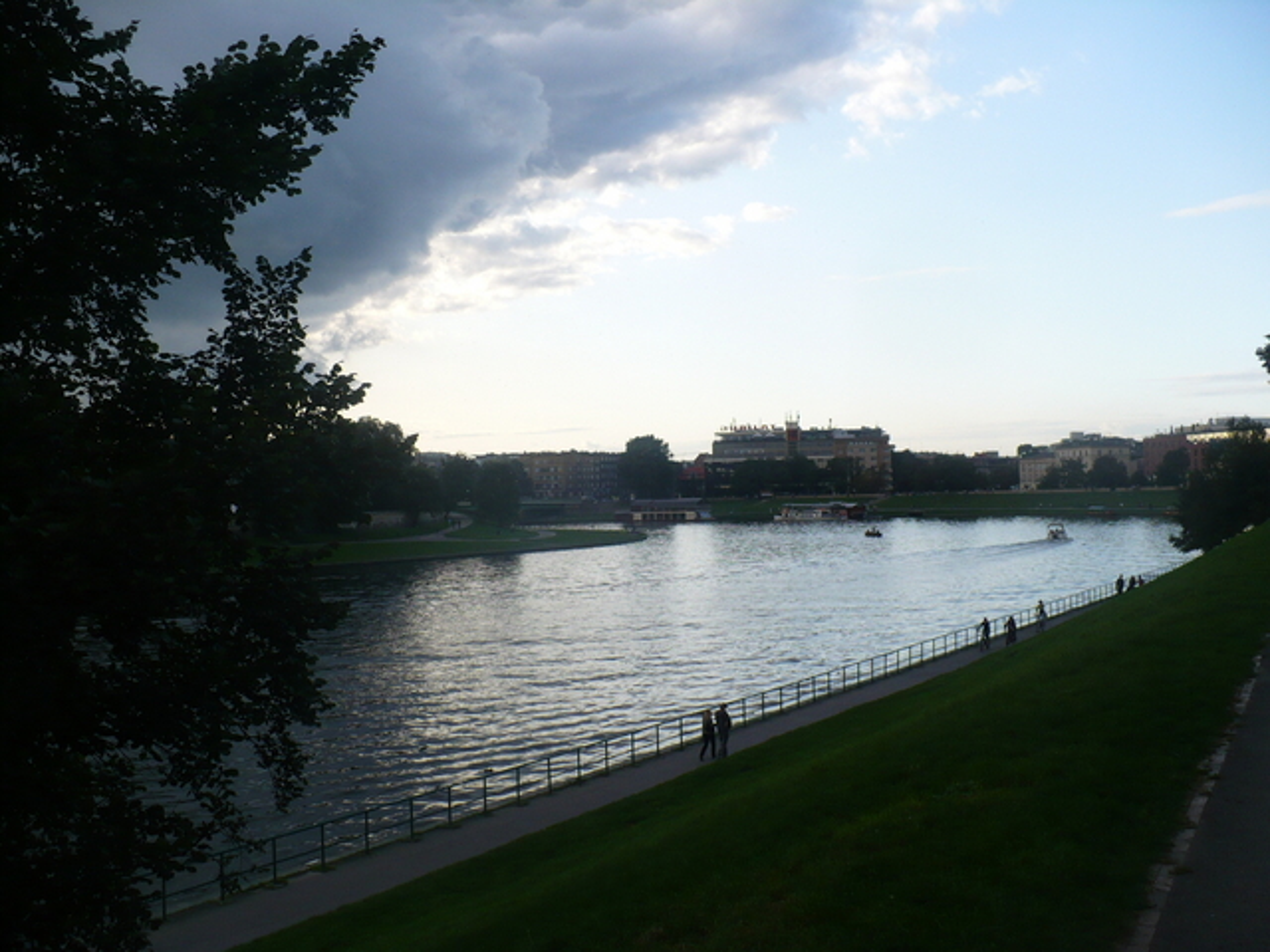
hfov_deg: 50.1
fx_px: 1357
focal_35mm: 37
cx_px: 635
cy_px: 476
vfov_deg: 38.7
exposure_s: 1/640
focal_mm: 6.1
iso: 100
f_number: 2.8
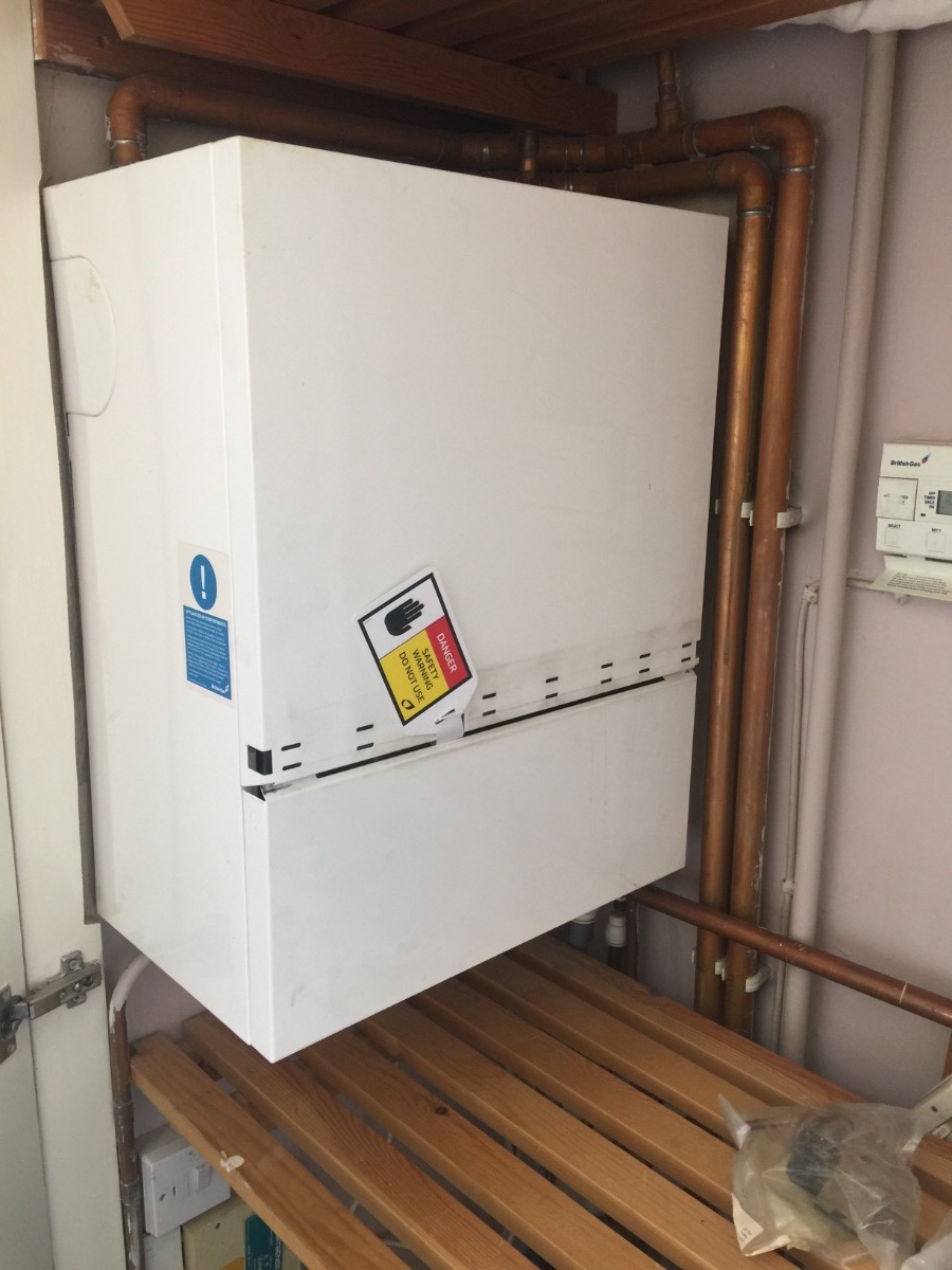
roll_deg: +0.5
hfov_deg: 48.2
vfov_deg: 61.7
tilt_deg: -12.2
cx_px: 476
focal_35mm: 29
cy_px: 635
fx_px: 1063
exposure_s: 1/17
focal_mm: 4.15
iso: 40
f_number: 2.2
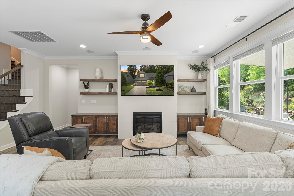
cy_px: 98
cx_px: 147
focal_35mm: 16
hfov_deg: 96.7
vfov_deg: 73.7
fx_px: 131
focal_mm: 16
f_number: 7.1
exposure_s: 1/5
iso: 800
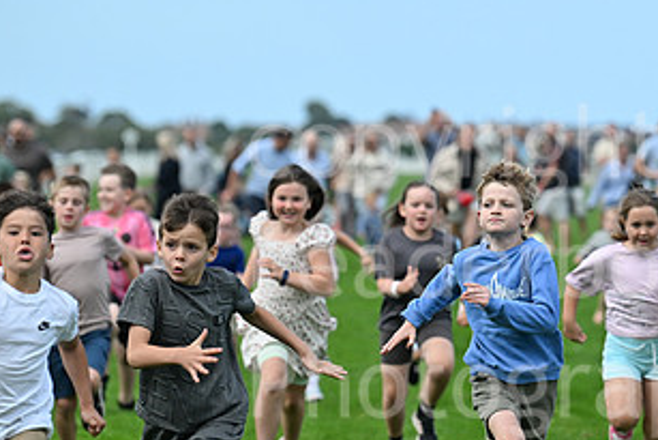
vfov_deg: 3.9
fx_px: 6400
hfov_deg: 5.9
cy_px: 282
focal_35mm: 350
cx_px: 529
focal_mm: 185
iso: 800
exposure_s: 1/4000
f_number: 4.5
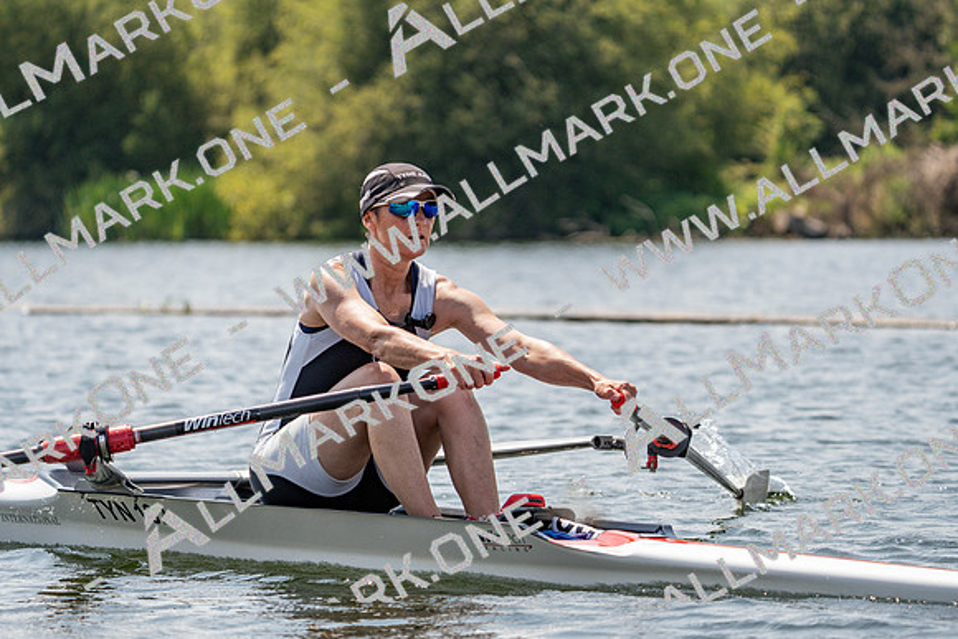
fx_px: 5323
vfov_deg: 6.9
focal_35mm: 200
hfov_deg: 10.3
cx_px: 479
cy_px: 320
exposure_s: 1/1600
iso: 200
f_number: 5.6
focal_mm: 200
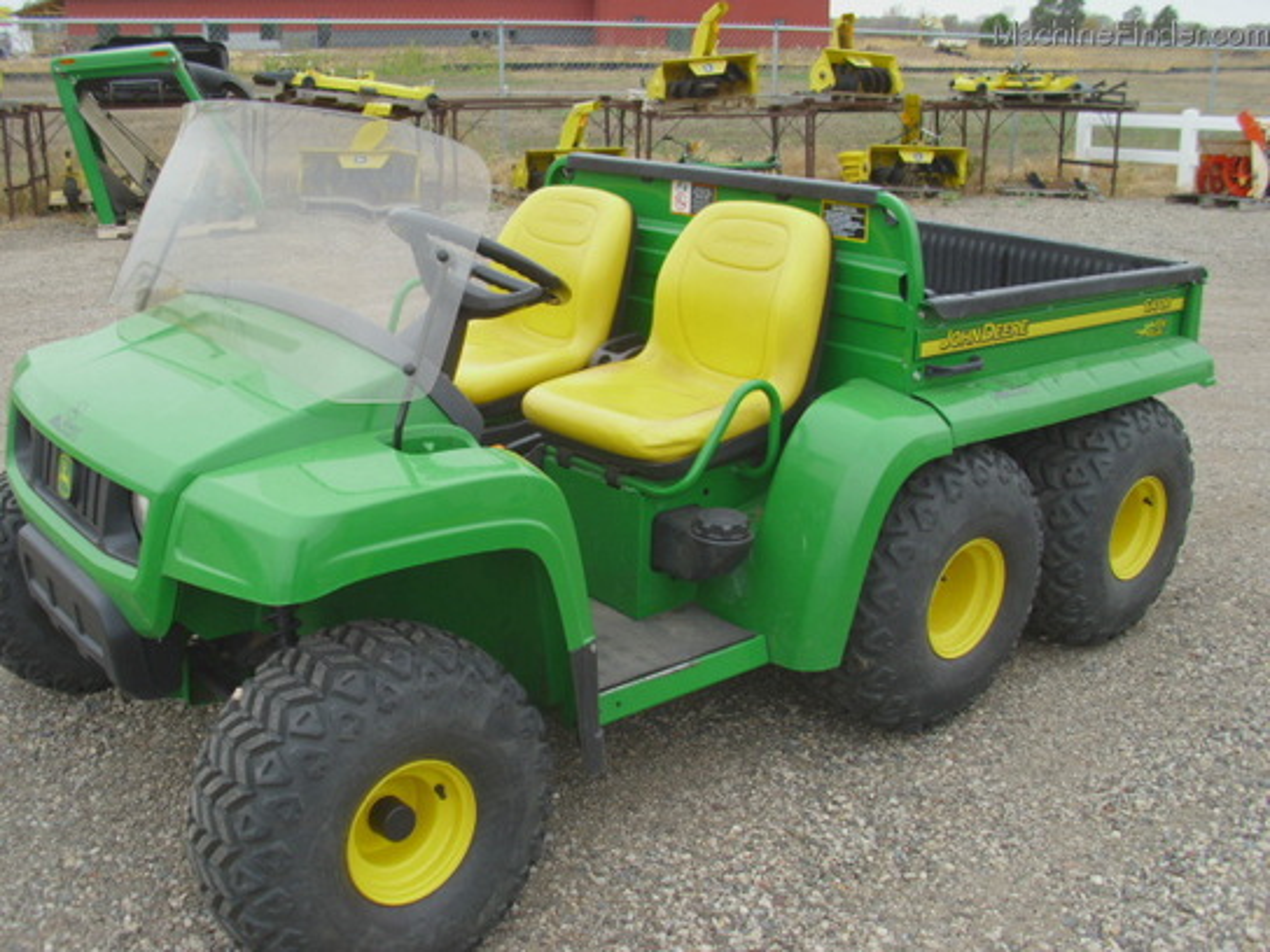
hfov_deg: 49.0
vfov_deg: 37.7
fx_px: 1394
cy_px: 476
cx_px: 635
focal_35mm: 38
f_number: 3
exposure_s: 1/107
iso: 50
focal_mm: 6.36
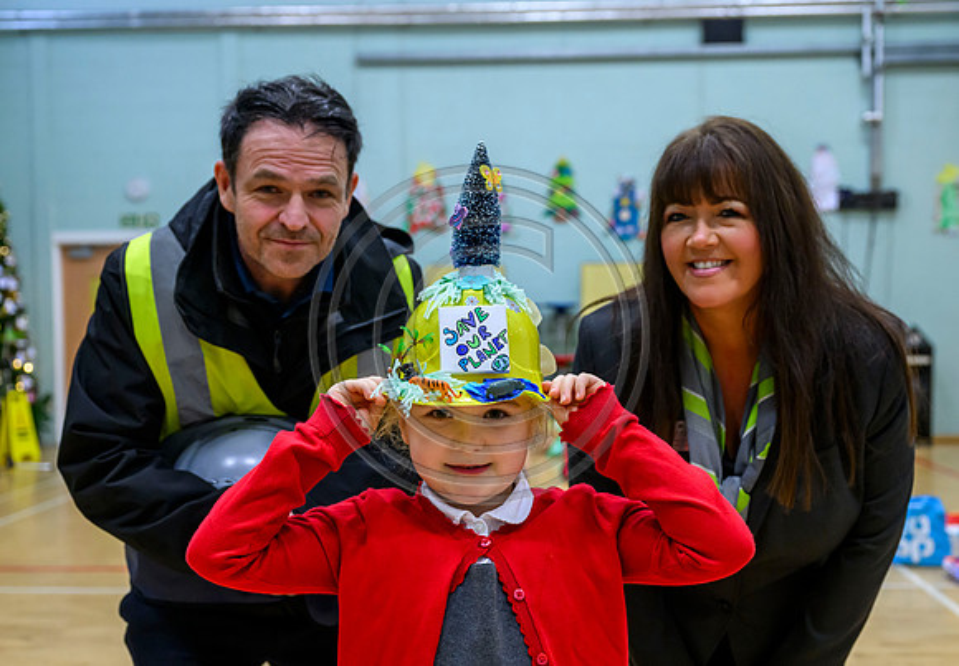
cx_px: 514
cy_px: 357
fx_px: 1205
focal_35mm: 45
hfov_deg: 43.4
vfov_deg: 30.9
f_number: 4
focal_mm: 40
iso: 4000
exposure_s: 1/250
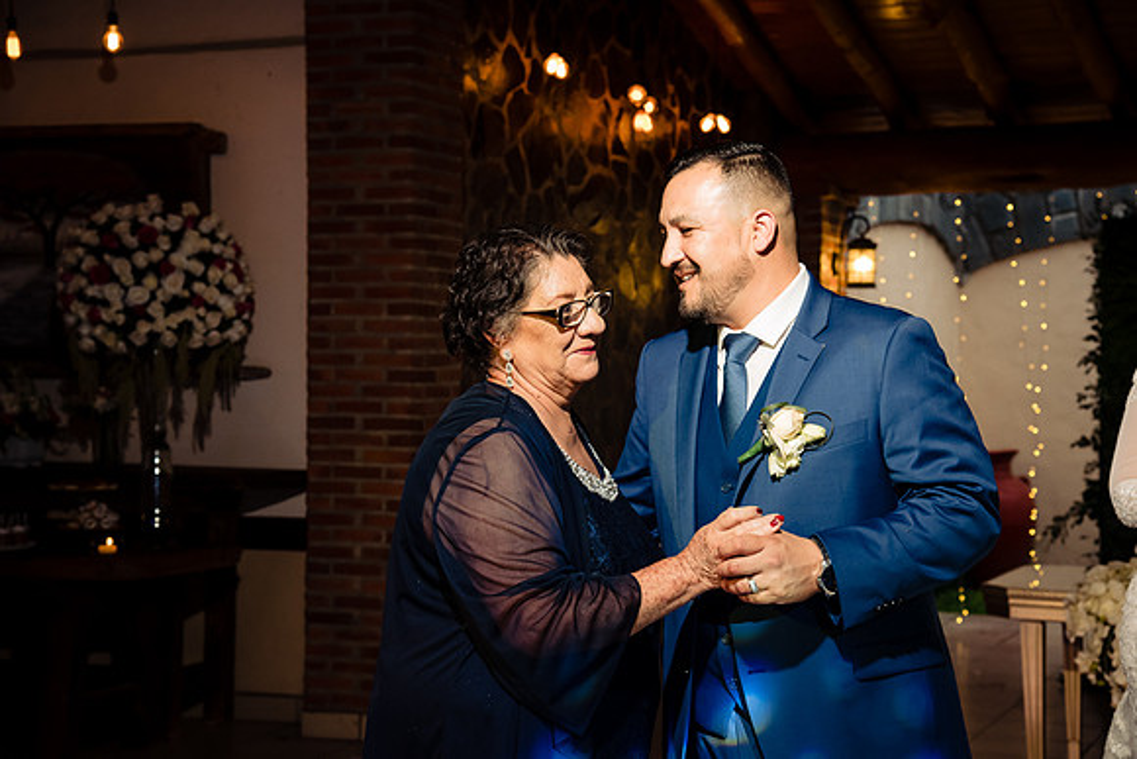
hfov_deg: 31.0
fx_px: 2053
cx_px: 568
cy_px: 380
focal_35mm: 65
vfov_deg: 20.9
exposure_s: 1/200
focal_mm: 65
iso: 2000
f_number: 7.1
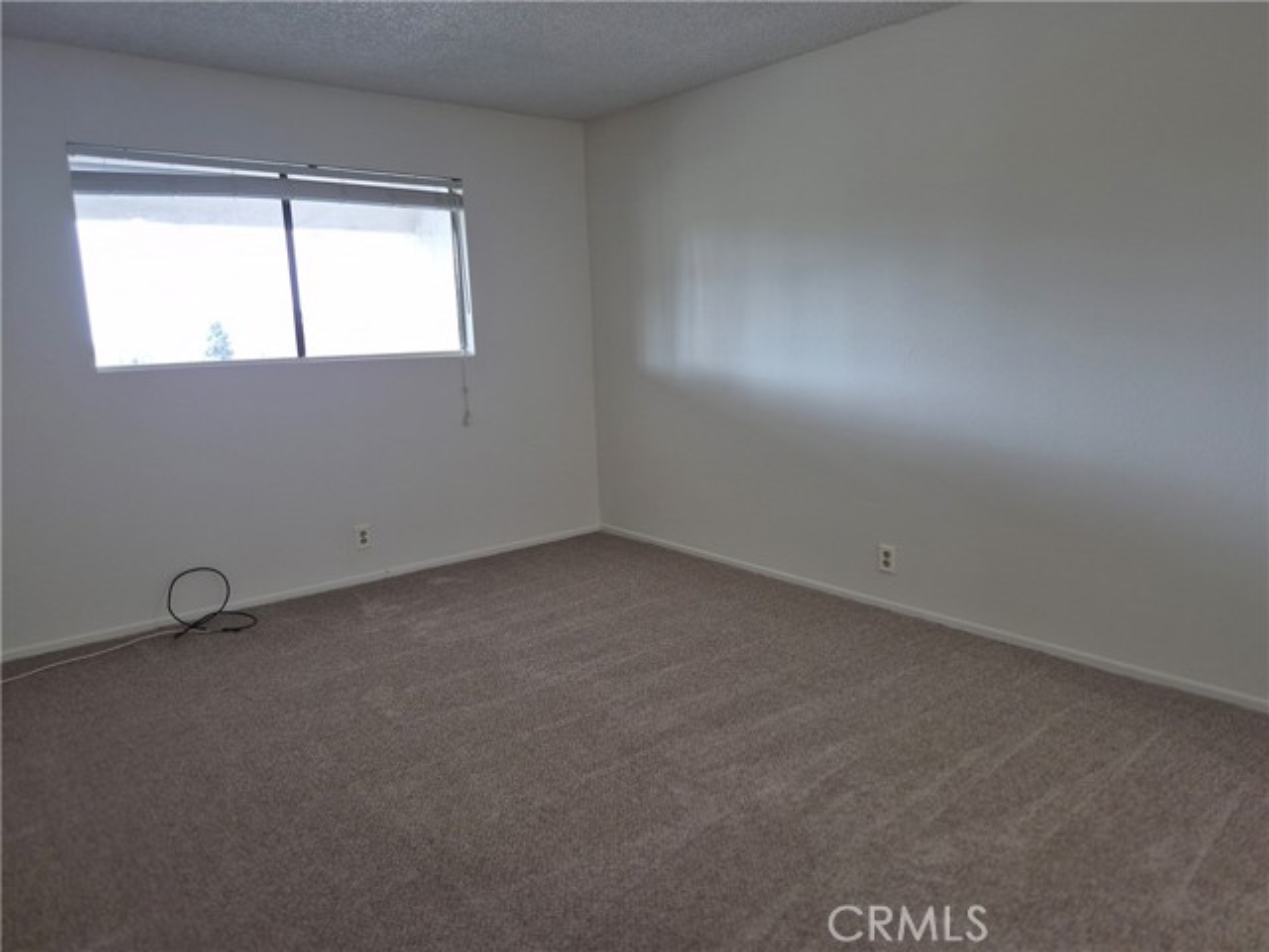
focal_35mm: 23
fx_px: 843
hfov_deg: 73.9
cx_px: 634
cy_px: 476
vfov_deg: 58.9
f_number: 1.8
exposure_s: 1/120
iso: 200
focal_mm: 5.4
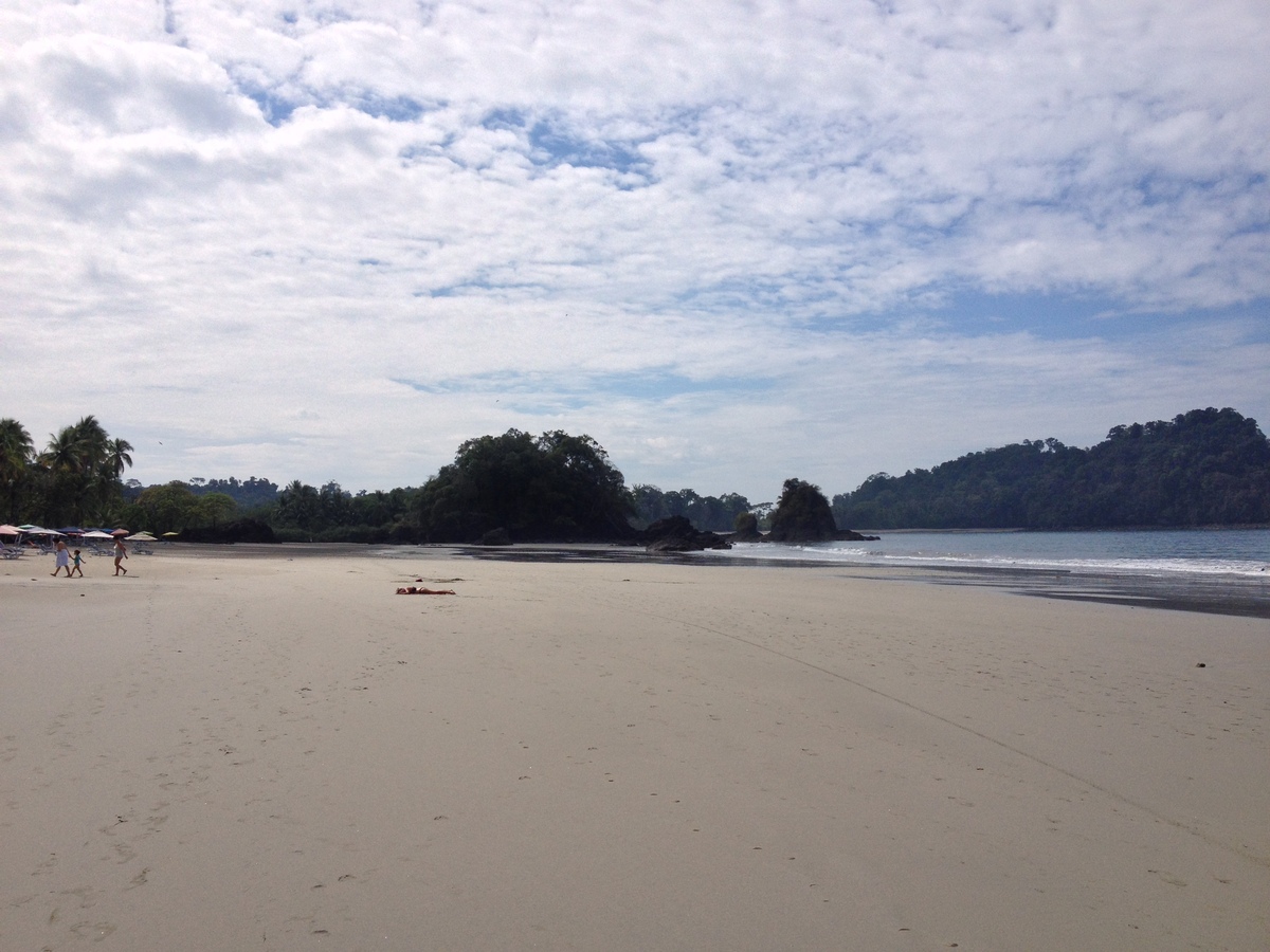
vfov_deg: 40.7
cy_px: 476
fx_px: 1284
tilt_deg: -0.4
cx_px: 635
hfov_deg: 52.6
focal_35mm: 35
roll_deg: +1.7
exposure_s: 1/4608
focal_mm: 4.28
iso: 50
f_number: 2.4
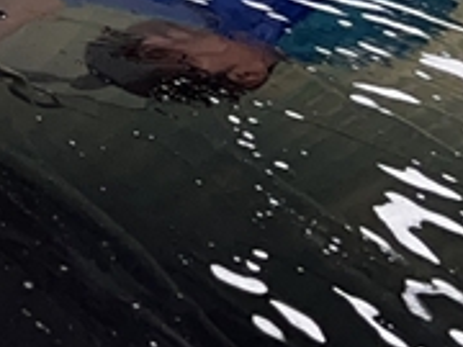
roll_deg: -1.8
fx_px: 2474
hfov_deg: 9.4
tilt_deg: -3.0
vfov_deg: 7.7
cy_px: -360
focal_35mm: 185
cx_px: -710
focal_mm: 5.1
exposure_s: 1/60
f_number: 1.6
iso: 100
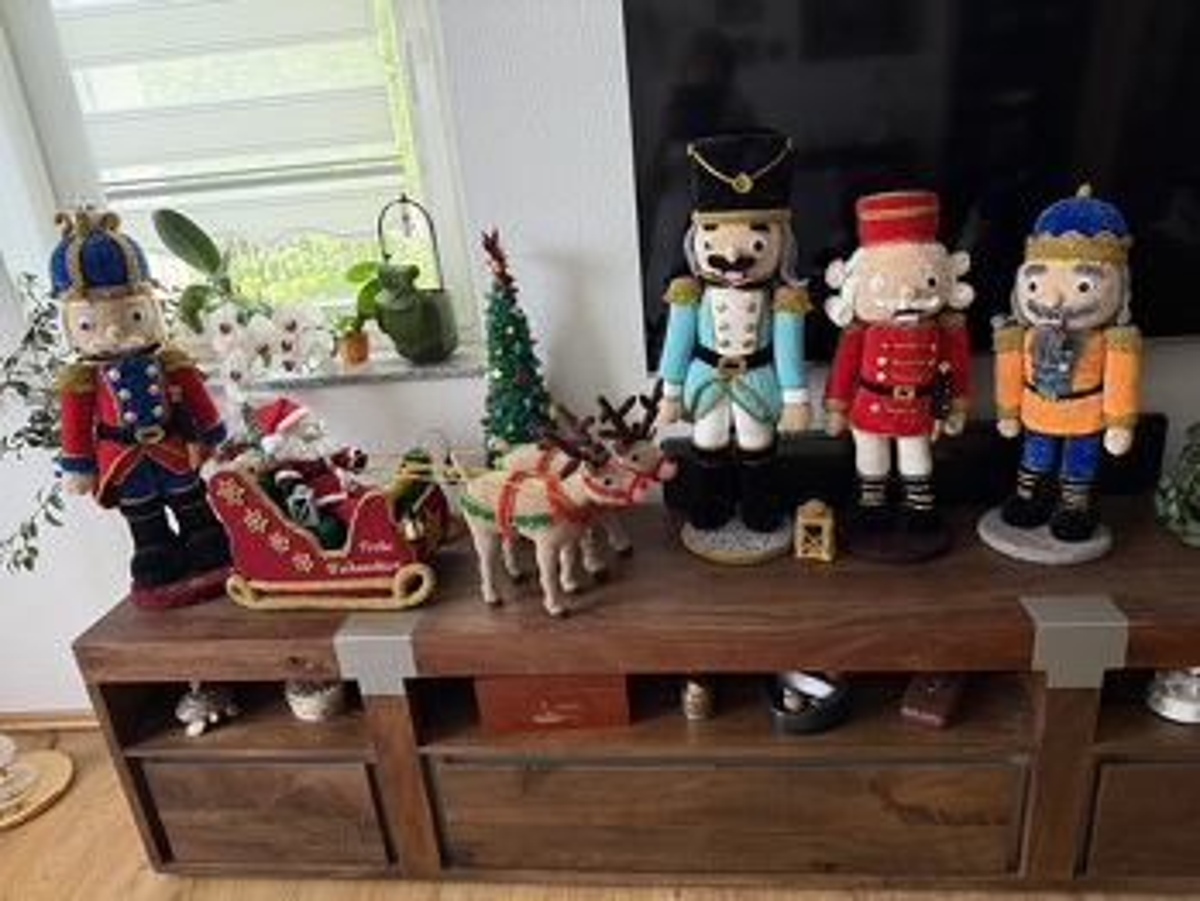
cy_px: 450
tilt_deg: -19.9
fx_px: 832
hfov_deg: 71.6
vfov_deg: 56.8
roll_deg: +5.2
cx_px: 600
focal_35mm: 24
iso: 200
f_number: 1.78
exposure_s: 1/64
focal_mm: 6.76
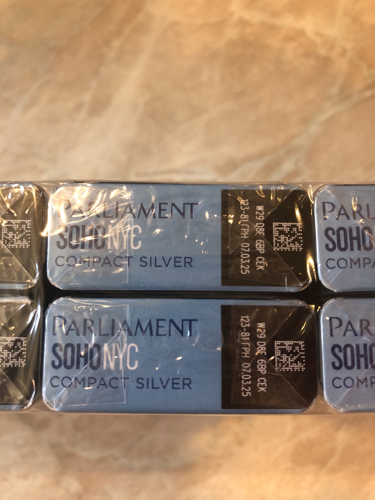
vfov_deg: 63.4
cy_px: 250
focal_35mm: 28
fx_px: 404
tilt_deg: -84.0
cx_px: 188
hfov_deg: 49.7
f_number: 1.8
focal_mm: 4
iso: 40
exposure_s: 1/17
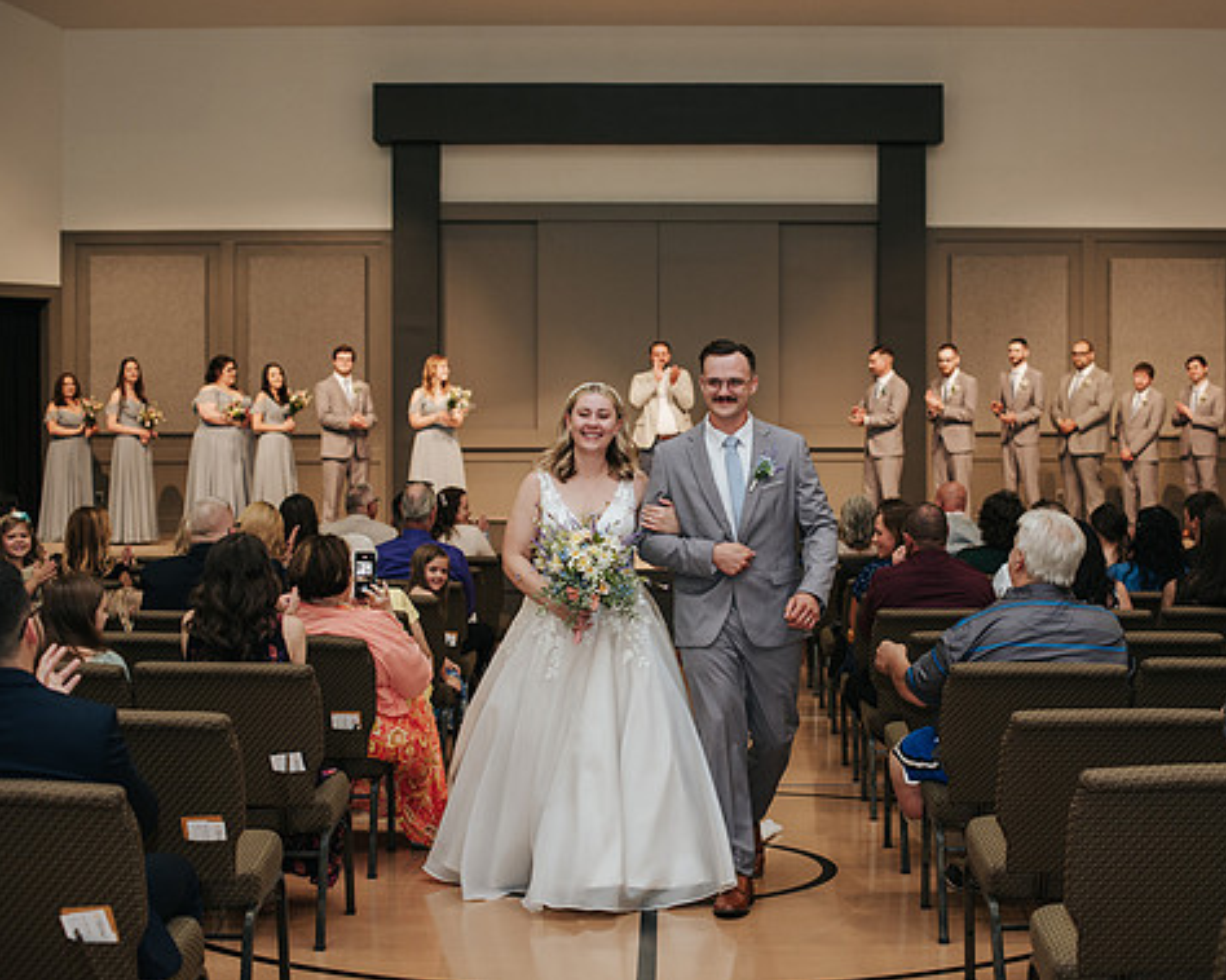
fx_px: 2177
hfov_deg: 31.4
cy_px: 485
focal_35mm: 60
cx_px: 691
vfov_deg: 25.4
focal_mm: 50
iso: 1000
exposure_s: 1/200
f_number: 3.2
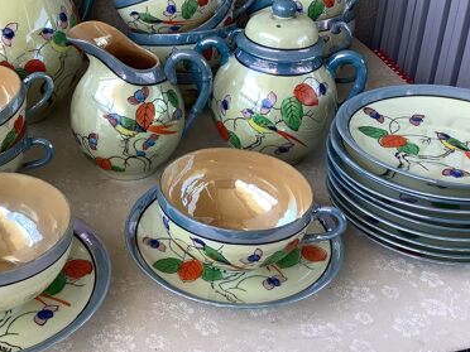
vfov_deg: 28.9
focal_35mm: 50
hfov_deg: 37.9
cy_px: 120
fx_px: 679
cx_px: 172
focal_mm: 3.3
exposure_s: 1/50
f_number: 2.4
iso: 50
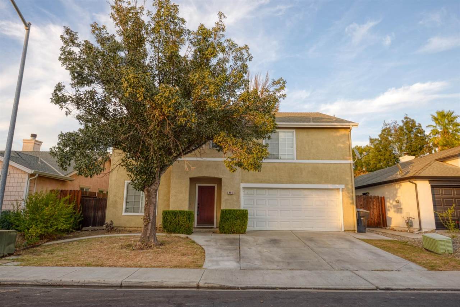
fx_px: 307
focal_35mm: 24
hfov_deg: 73.8
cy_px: 154
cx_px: 230
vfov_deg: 53.1
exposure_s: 1/50
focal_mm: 24
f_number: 10
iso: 400
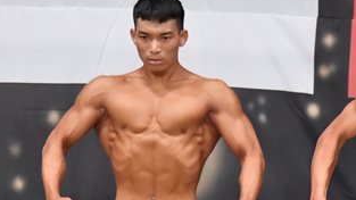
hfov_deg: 3.7
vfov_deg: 2.1
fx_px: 5503
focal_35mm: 583
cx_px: 238
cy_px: 240
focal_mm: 150
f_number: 5.6
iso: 6400
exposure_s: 1/400
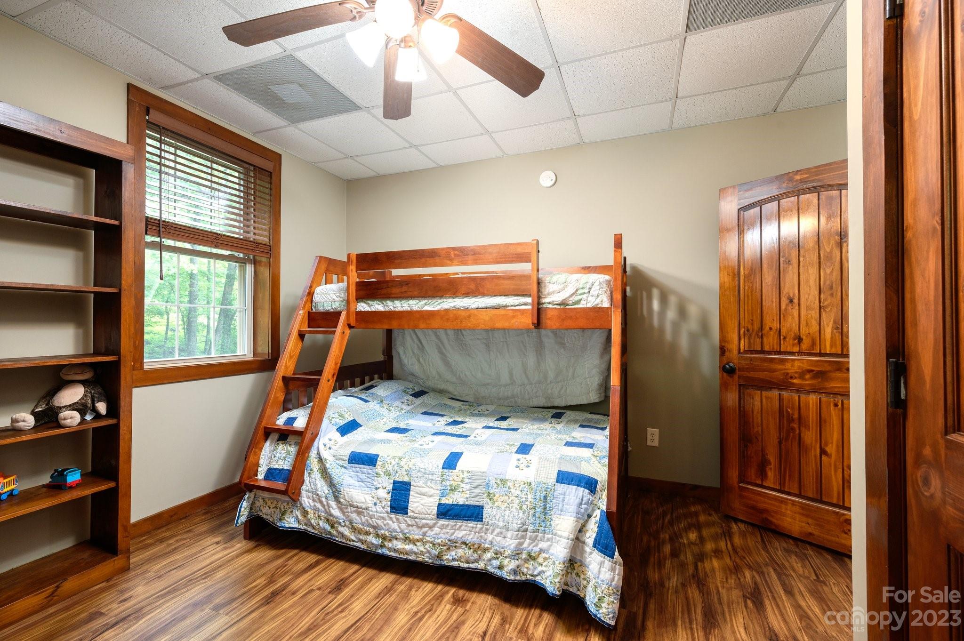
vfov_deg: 75.4
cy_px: 320
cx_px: 482
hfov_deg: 98.6
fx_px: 415
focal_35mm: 16
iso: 250
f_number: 8
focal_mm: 15.5
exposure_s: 1/60
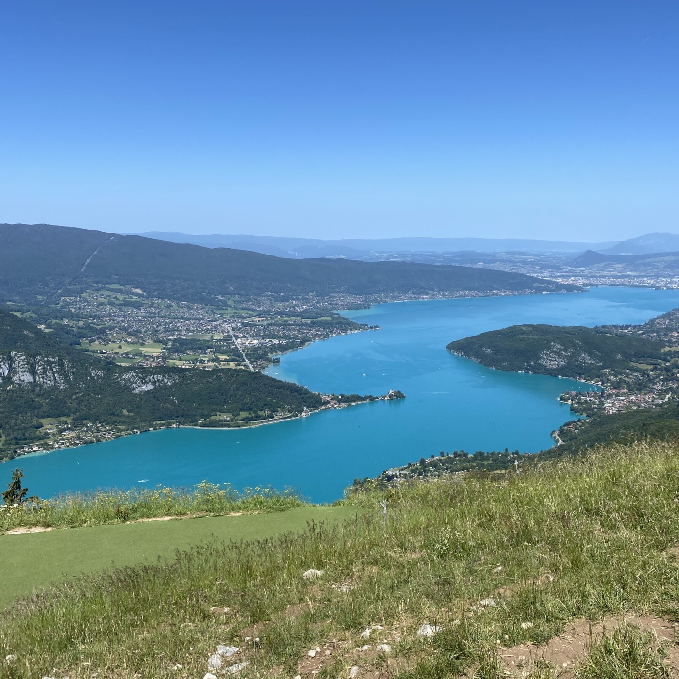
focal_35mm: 33
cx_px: 332
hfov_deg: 49.7
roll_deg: -0.4
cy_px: 334
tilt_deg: -7.8
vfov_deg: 49.7
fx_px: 732
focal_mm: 4.25
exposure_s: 1/3205
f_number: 1.8
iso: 32
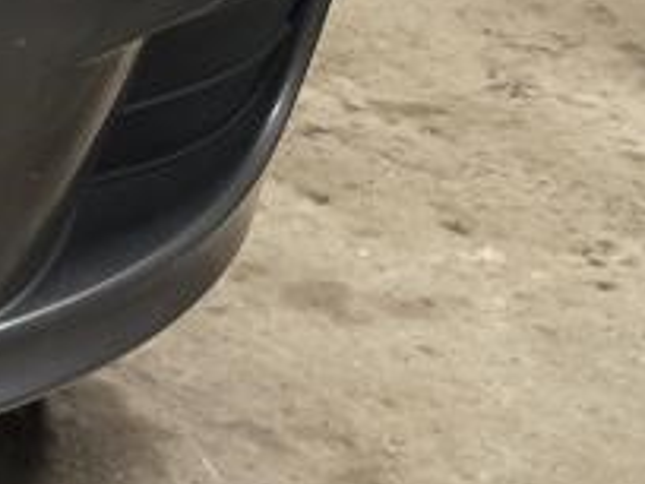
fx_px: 2683
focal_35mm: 144
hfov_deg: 10.6
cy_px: 180
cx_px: -1138
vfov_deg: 10.3
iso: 640
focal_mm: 6.3
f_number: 1.7
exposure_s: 1/60
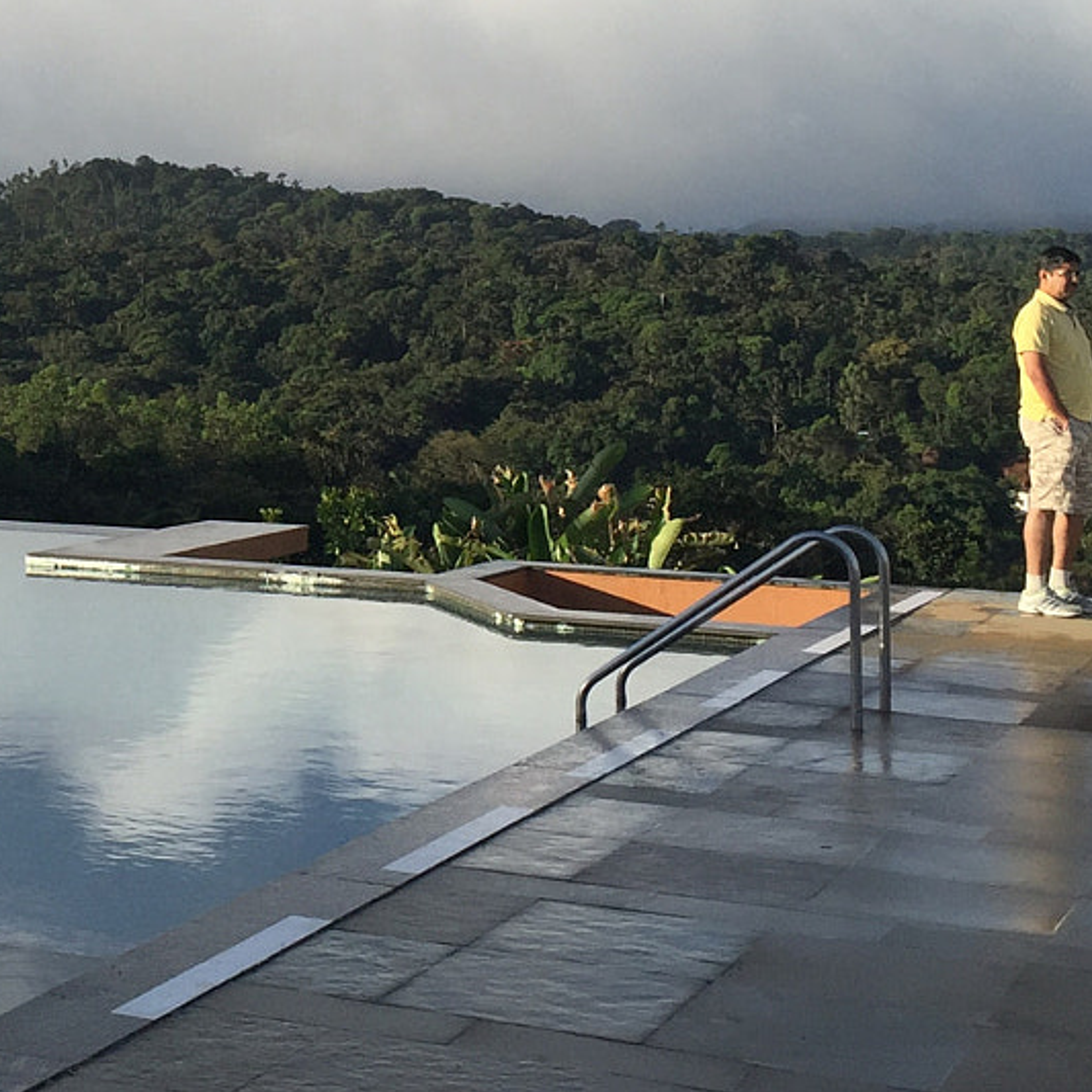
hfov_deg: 21.5
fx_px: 2748
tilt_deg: +0.9
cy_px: 242
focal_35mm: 77
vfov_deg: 22.2
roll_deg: -1.0
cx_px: -47
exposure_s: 1/1364
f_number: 2.2
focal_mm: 4.15
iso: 32
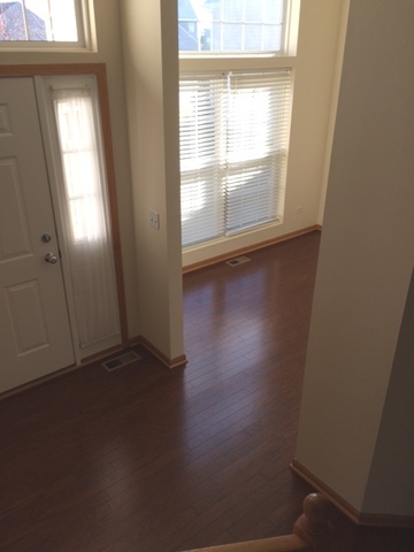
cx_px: 207
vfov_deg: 61.7
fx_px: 462
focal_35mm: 29
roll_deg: -0.6
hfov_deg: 48.2
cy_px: 276
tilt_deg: -27.3
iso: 32
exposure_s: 1/383
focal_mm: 4.15
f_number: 2.2
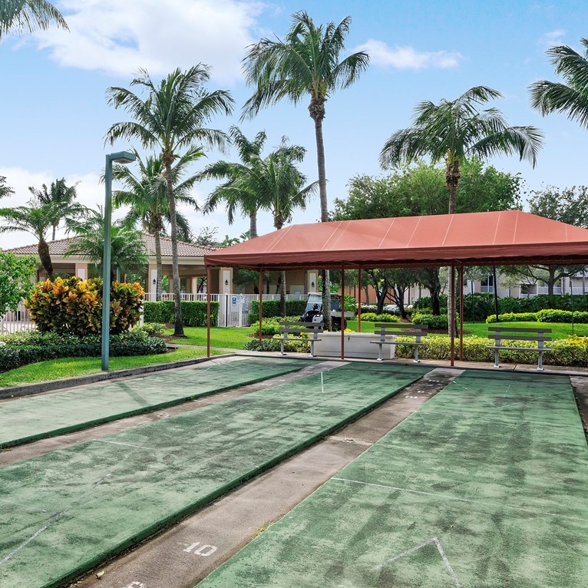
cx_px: 172
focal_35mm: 32
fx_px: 615
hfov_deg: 49.7
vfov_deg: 51.1
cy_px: 297
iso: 400
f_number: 9.5
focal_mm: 17
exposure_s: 1/2000
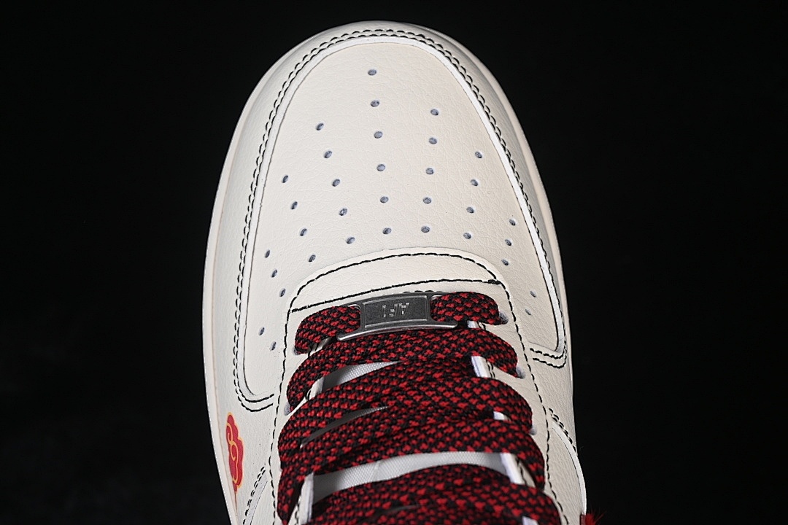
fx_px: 1642
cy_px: 262
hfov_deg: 27.0
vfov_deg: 18.2
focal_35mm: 75
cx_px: 394
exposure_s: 1/80
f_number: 7.1
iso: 160
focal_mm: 50
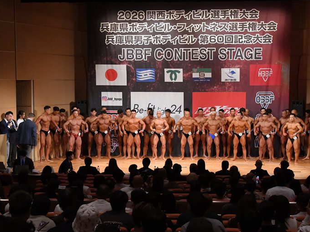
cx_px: 173
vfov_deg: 18.7
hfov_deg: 24.7
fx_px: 707
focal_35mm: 79
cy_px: 116
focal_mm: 48
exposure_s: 1/400
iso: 10000
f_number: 5.6
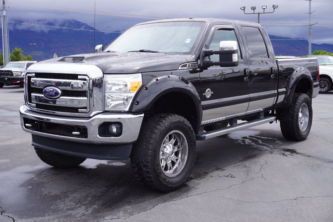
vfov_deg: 30.9
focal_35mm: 44
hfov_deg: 44.9
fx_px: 403
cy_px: 111
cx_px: 166
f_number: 9
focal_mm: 29
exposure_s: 1/100
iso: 100
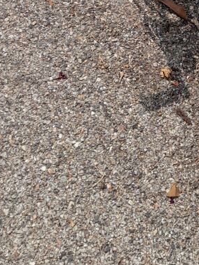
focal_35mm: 87
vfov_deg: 20.6
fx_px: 667
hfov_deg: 16.6
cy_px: -76
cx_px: 198
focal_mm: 4.6
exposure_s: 1/795
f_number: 2
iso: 20
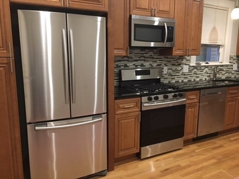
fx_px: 200
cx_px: 120
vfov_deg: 48.2
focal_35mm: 29
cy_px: 90
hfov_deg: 61.7
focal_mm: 4.15
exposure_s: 1/24
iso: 200
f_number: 2.2
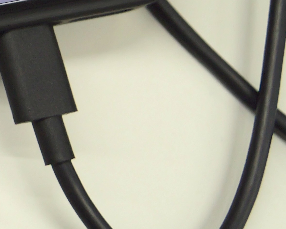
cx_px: -357
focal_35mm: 162
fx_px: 1371
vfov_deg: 9.1
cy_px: -186
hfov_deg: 10.5
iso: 125
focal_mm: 17
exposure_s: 1/60
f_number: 3.1
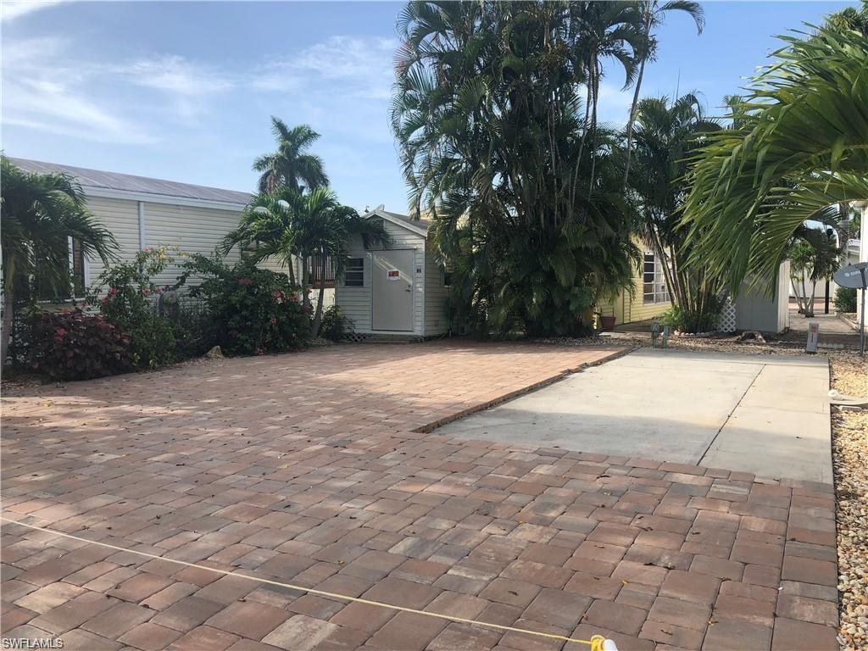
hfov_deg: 63.4
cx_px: 434
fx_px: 702
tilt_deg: -4.4
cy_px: 326
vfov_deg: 49.7
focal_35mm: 28
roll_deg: +1.1
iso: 20
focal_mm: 4
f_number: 1.8
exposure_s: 1/1312
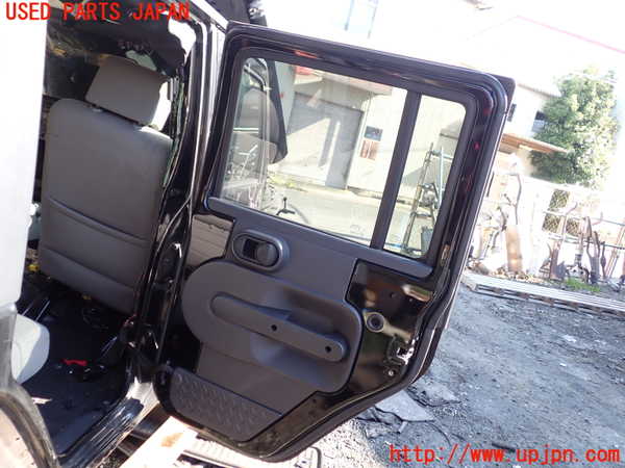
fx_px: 542
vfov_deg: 46.8
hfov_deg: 60.0
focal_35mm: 30
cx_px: 312
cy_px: 234
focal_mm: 5.4
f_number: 2.3
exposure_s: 1/100
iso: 100
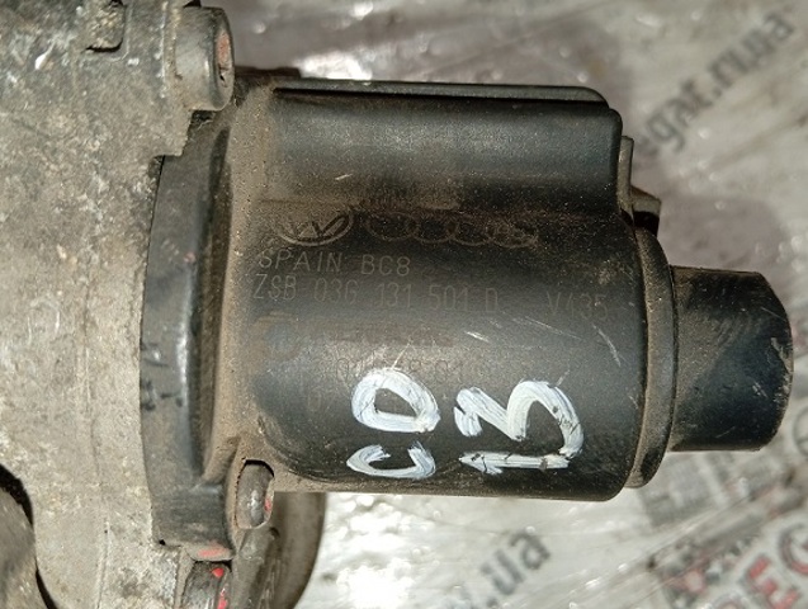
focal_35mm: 31
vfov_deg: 45.6
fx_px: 725
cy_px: 304
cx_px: 404
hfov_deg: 58.3
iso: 242
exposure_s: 1/33.3
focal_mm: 3.96
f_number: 1.8
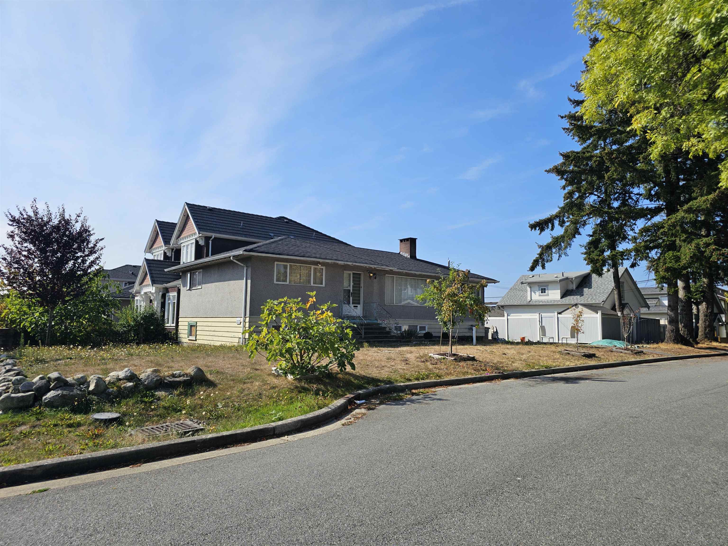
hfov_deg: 73.9
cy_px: 273
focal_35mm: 23
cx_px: 364
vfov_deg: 58.9
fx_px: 484
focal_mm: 6.3
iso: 10
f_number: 1.7
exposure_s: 1/1314
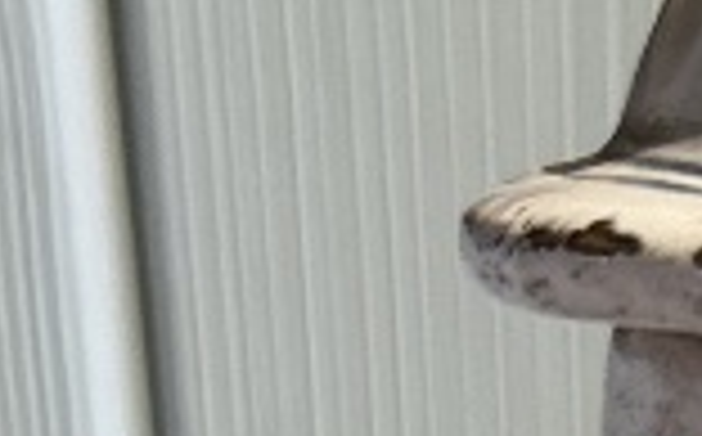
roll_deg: -2.8
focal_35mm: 212
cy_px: 1897
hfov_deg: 9.2
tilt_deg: -27.1
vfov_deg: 5.3
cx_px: 1512
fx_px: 4050
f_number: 1.5
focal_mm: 5.7
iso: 100
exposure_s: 1/100
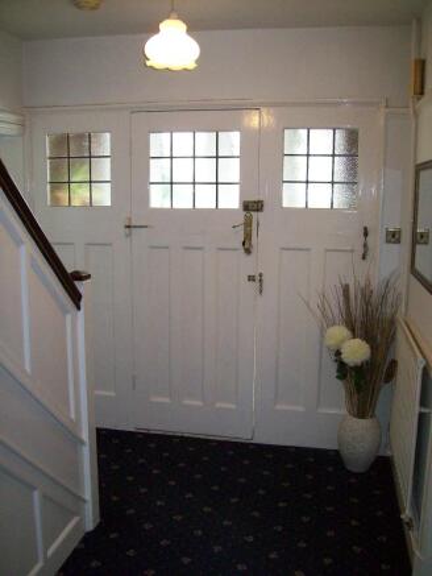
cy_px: 288
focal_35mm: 36
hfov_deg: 39.7
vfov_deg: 51.3
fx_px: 599
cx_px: 216
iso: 200
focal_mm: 6
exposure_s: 1/64
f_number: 2.7
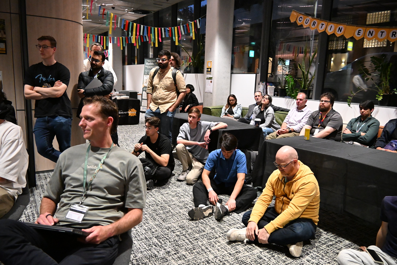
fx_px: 298
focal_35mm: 27
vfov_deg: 47.9
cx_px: 198
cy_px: 132
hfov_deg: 67.4
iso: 5600
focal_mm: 18
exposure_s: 1/250
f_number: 3.5
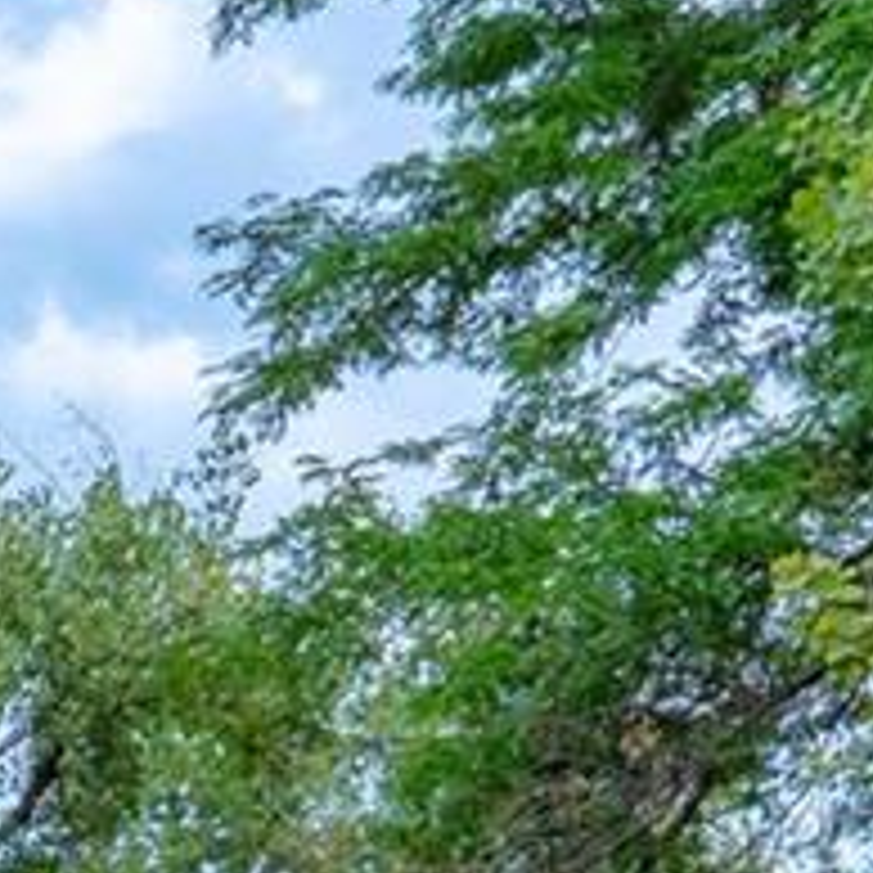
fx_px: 3196
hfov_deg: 13.3
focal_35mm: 112
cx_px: -891
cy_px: 1620
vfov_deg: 13.7
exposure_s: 1/1000
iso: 64
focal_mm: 16
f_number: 8
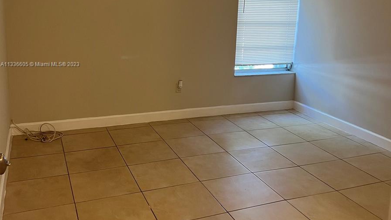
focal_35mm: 38
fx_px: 394
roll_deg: -2.9
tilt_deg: -8.4
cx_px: 196
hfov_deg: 52.8
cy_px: 65
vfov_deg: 30.8
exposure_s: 1/60
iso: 160
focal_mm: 5.7
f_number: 1.5
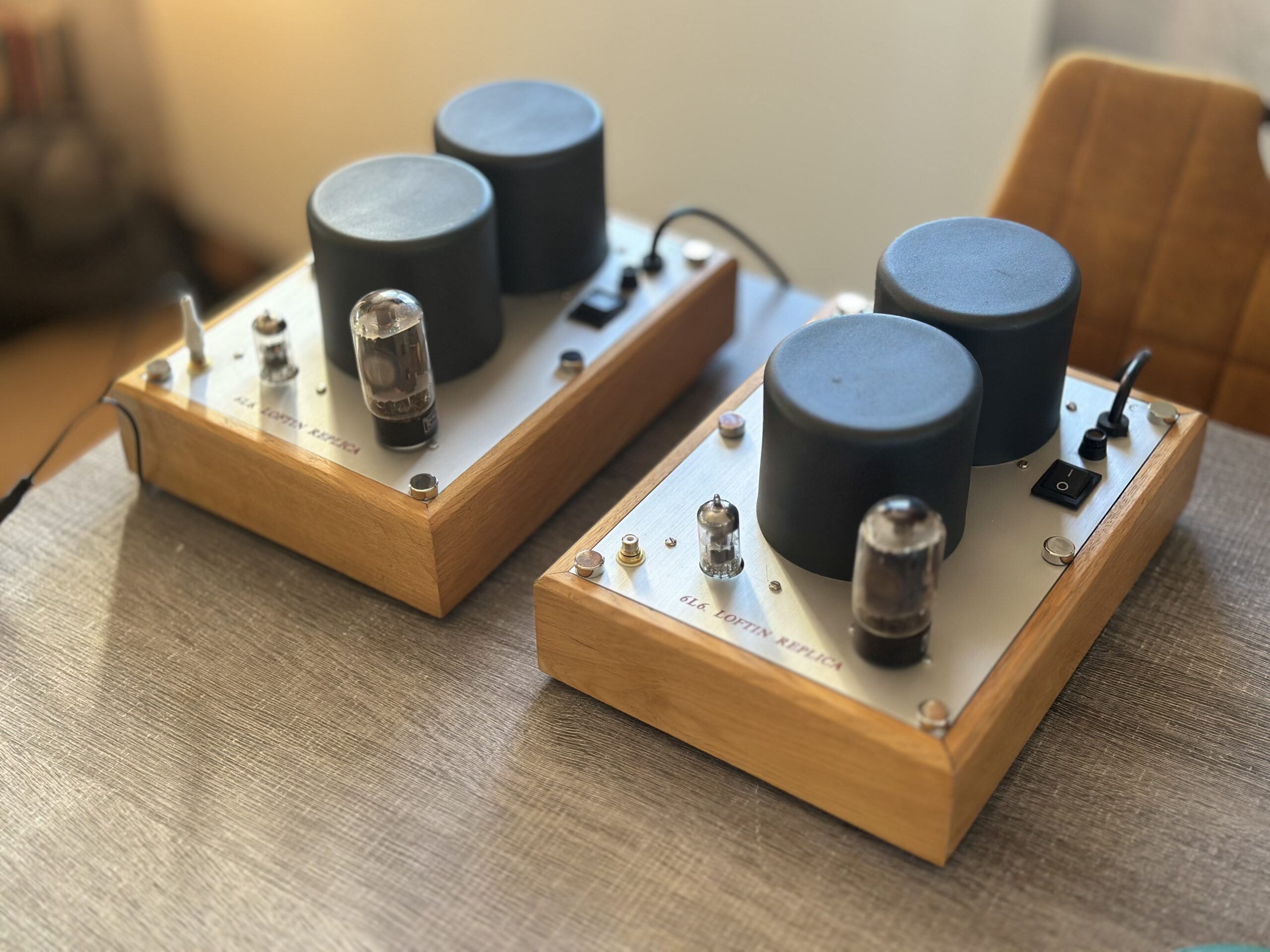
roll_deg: +0.9
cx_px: 635
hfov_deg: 39.7
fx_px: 1761
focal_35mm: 48
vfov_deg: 30.3
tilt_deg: -38.5
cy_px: 476
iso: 125
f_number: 1.78
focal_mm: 6.86
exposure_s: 1/98
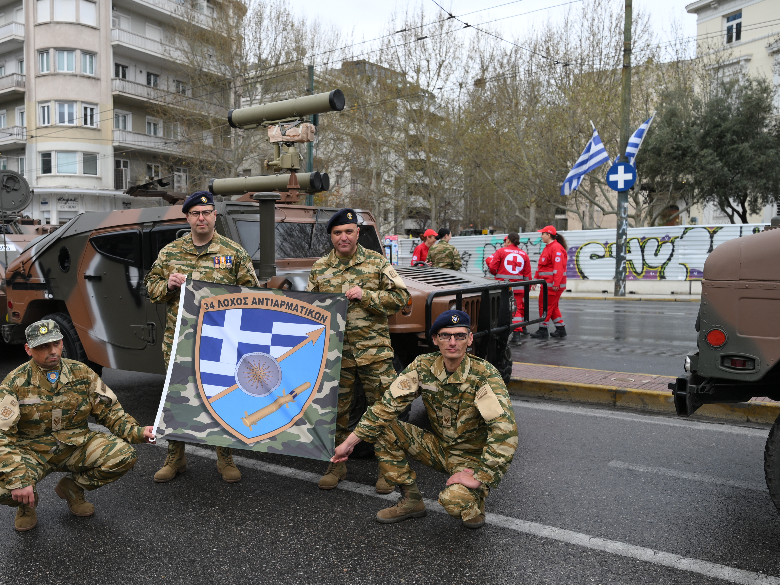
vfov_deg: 44.2
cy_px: 300
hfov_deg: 56.2
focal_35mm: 32
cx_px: 295
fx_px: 721
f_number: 4.5
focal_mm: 24
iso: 125
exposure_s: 1/320
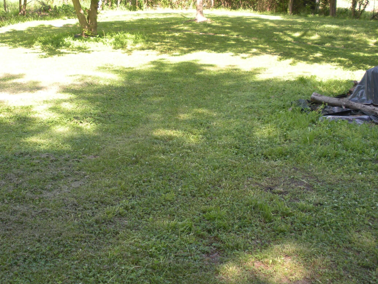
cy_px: 105
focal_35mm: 52
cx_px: 160
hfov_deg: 36.7
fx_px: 568
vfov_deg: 27.9
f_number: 3.5
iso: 88
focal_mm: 6.3
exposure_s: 1/94.3
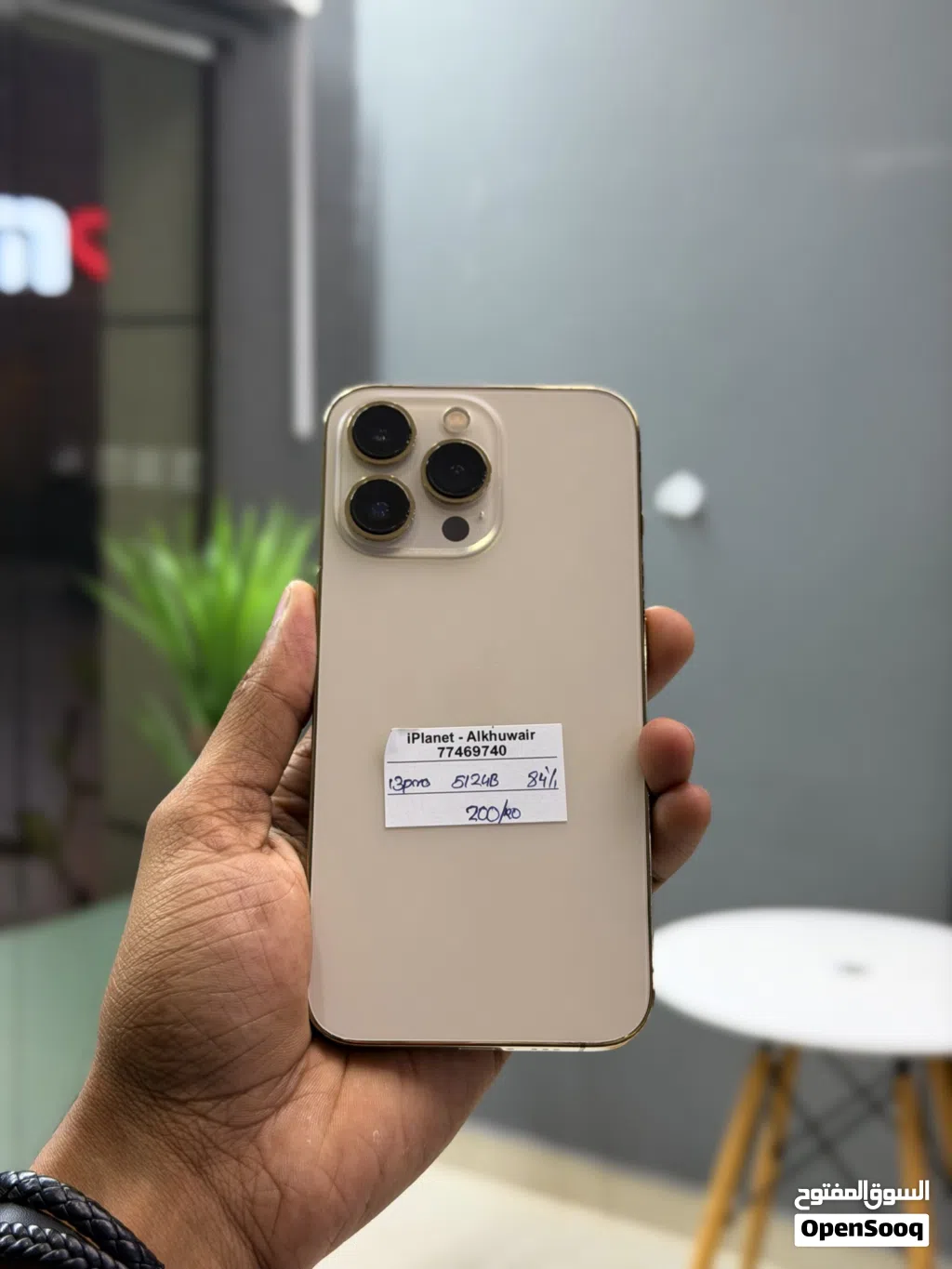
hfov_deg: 30.3
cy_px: 634
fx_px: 1760
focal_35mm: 48
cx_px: 476
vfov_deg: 39.7
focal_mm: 6.76
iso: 64
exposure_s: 1/50
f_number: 1.78
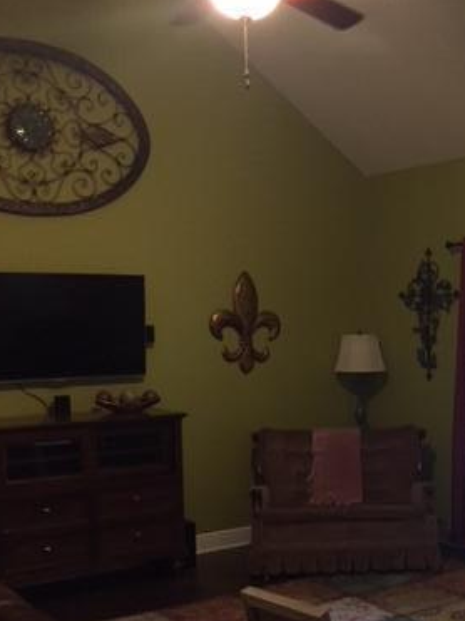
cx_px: 383
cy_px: 422
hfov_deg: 28.4
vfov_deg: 37.7
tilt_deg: -6.3
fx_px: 896
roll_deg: +0.7
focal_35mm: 50
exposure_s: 1/15
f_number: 2.2
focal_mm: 4.15
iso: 250
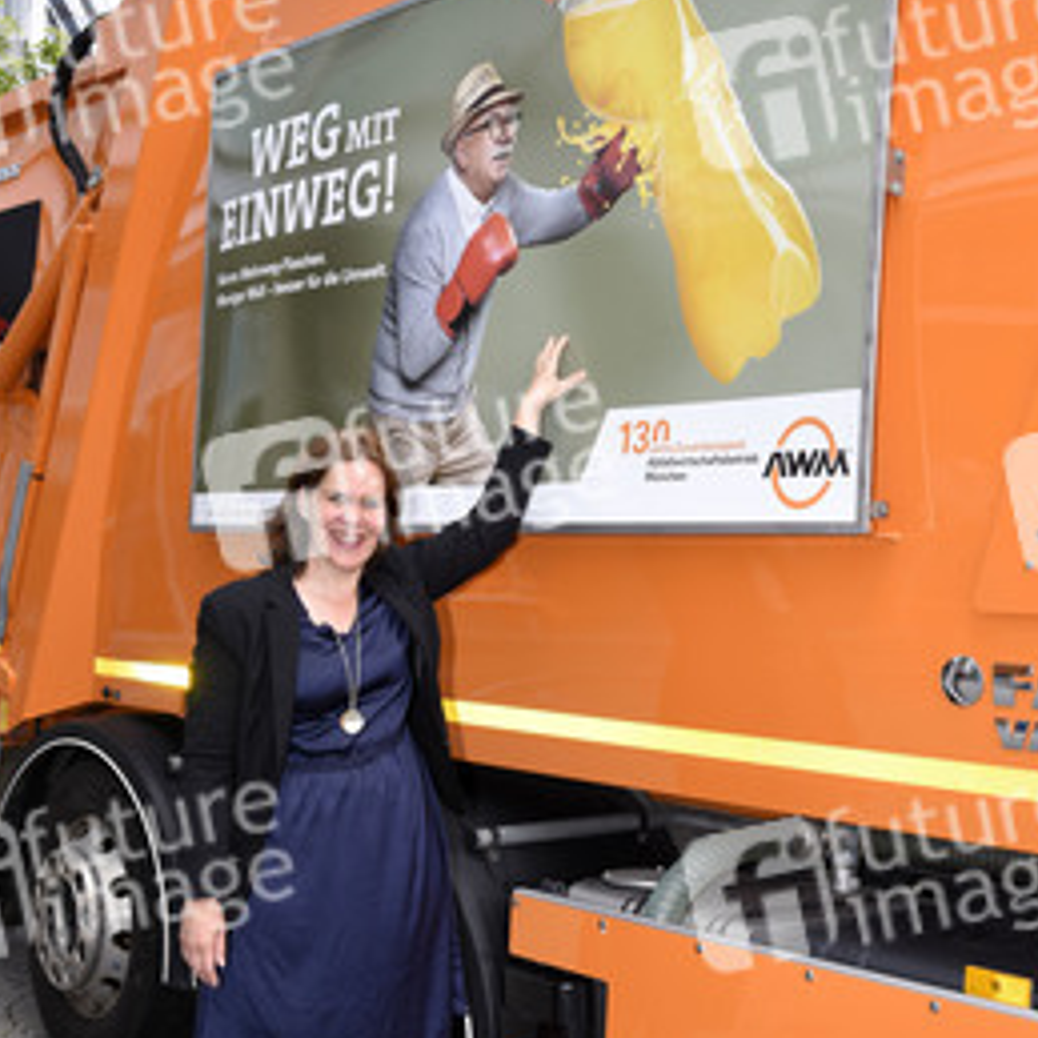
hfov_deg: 40.0
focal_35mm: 42
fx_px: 1425
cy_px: 677
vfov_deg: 39.6
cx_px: 525
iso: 400
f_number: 8
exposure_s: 1/160
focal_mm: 32
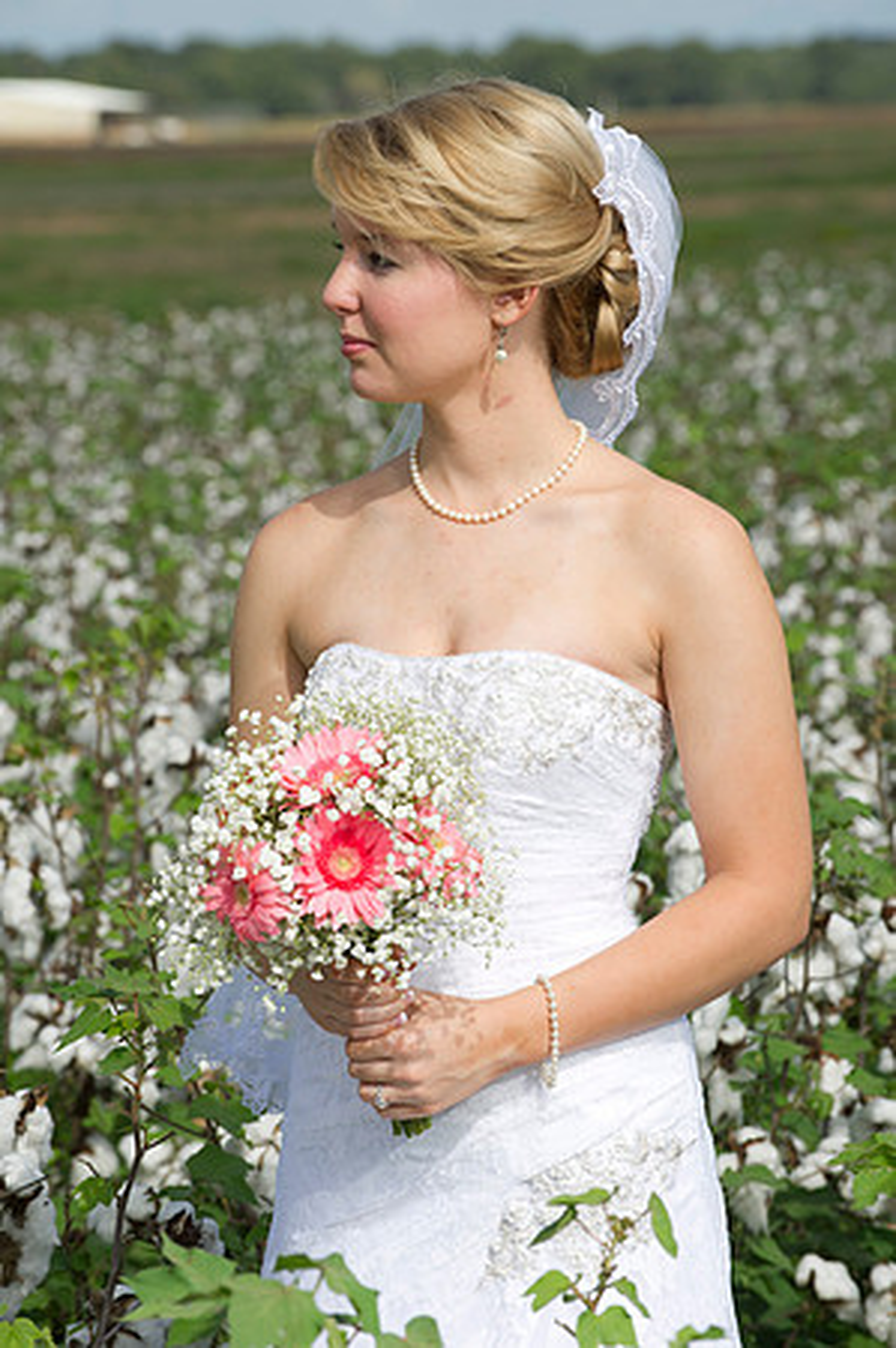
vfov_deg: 12.1
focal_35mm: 170
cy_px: 674
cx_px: 448
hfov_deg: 8.1
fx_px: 6361
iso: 160
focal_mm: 170
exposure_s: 1/320
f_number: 8
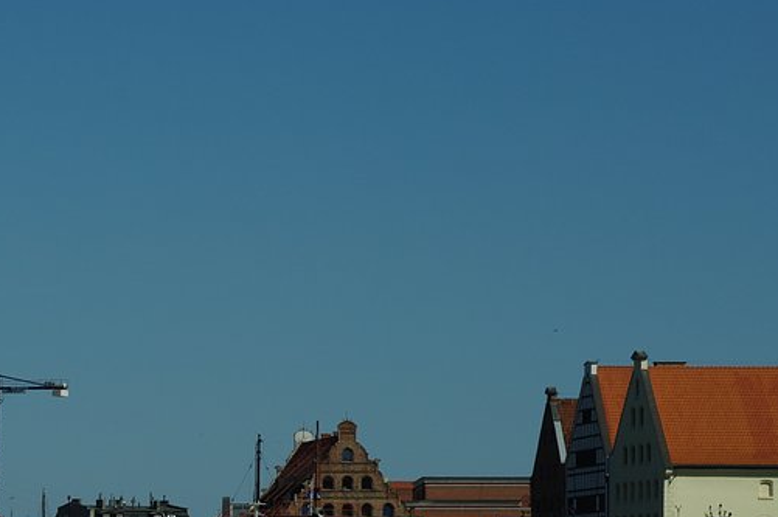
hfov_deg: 8.6
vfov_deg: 5.7
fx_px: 5160
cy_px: 489
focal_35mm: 239
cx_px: 81
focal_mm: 78
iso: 100
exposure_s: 1/350
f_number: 9.5
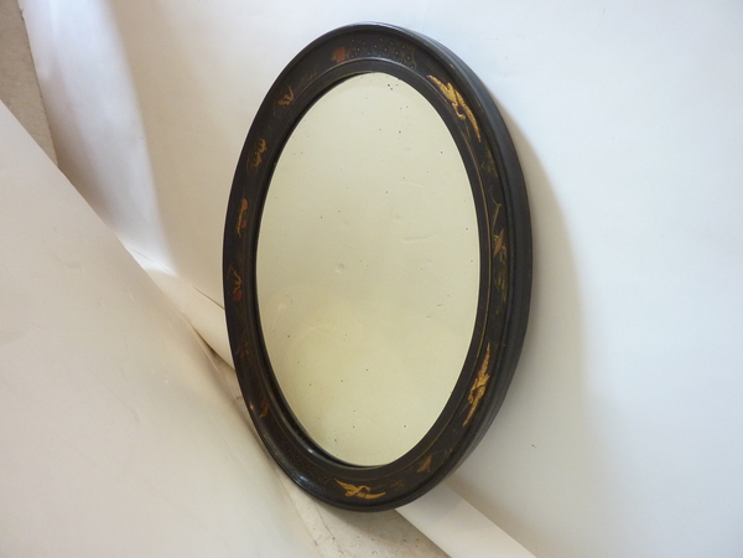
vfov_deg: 54.9
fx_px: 537
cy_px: 279
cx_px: 372
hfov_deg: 69.4
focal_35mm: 25
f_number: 3.3
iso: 320
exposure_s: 1/30
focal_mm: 4.1
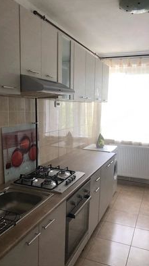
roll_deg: -1.9
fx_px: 218
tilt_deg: -7.0
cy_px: 132
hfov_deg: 37.7
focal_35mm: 31
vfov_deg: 62.7
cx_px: 73
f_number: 1.8
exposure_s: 1/30
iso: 25
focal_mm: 4
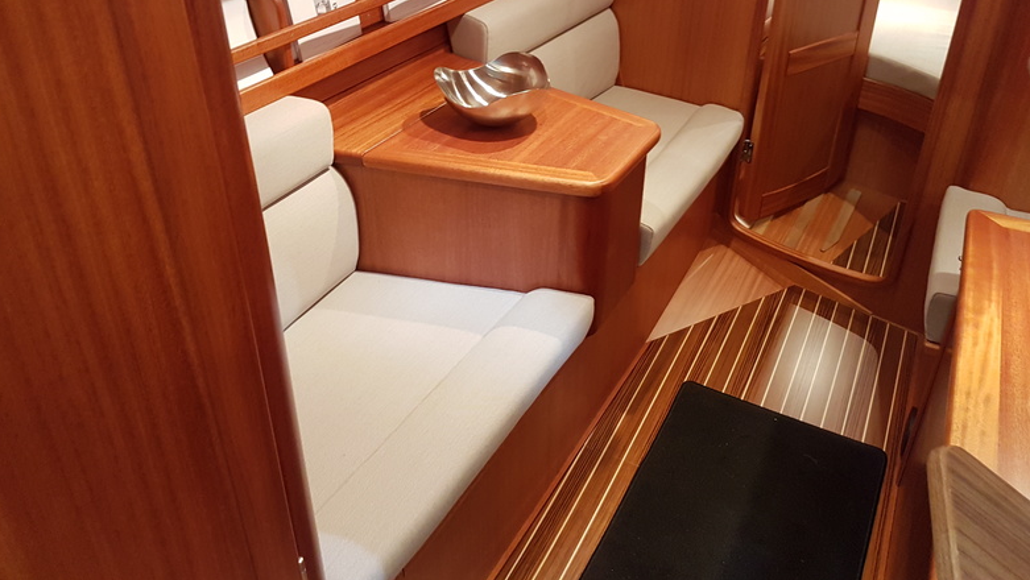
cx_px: 524
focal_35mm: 29
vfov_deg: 39.8
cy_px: 199
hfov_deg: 66.0
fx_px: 792
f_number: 1.7
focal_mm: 4.2
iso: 250
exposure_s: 1/17
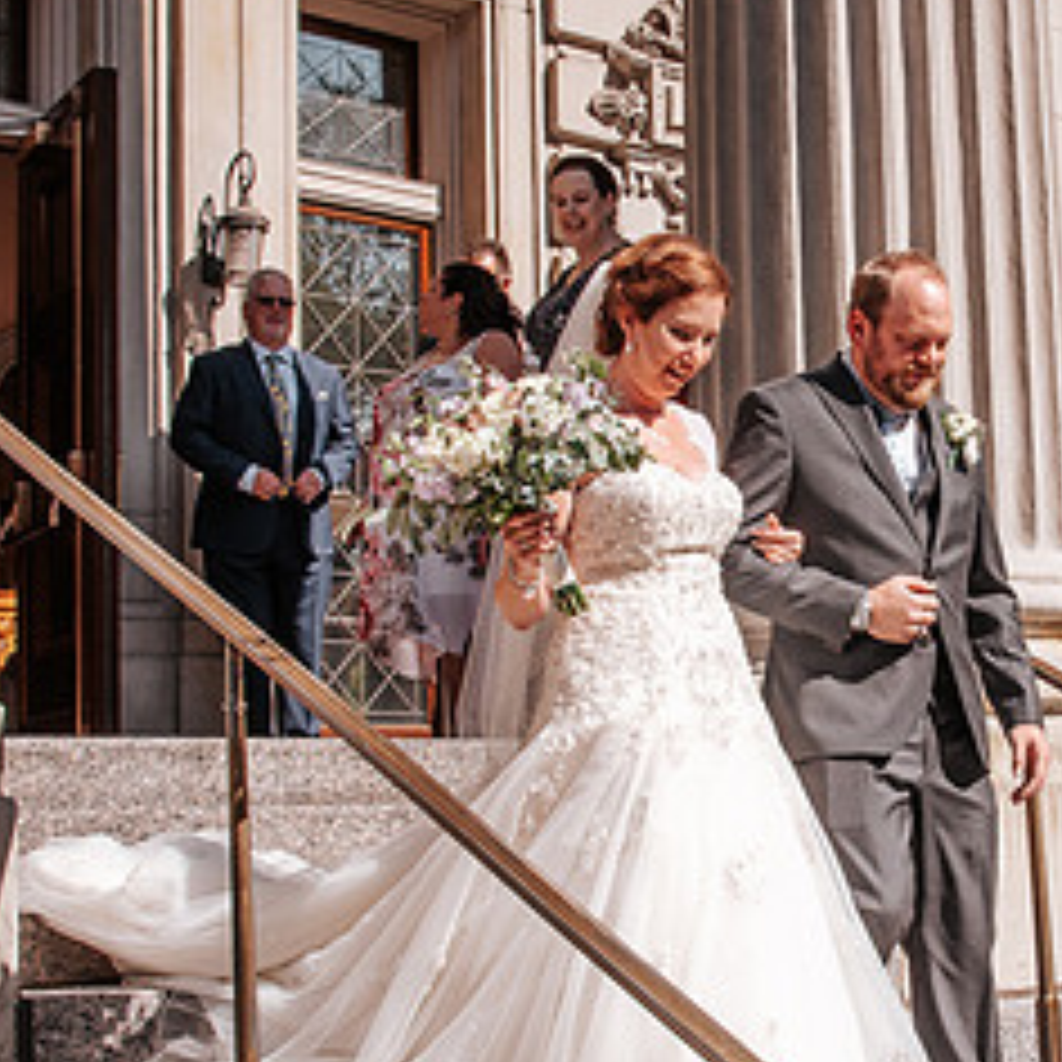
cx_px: 912
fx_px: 2326
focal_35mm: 67
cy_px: 591
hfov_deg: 25.1
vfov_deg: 25.7
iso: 200
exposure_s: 1/400
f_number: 10
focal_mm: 28
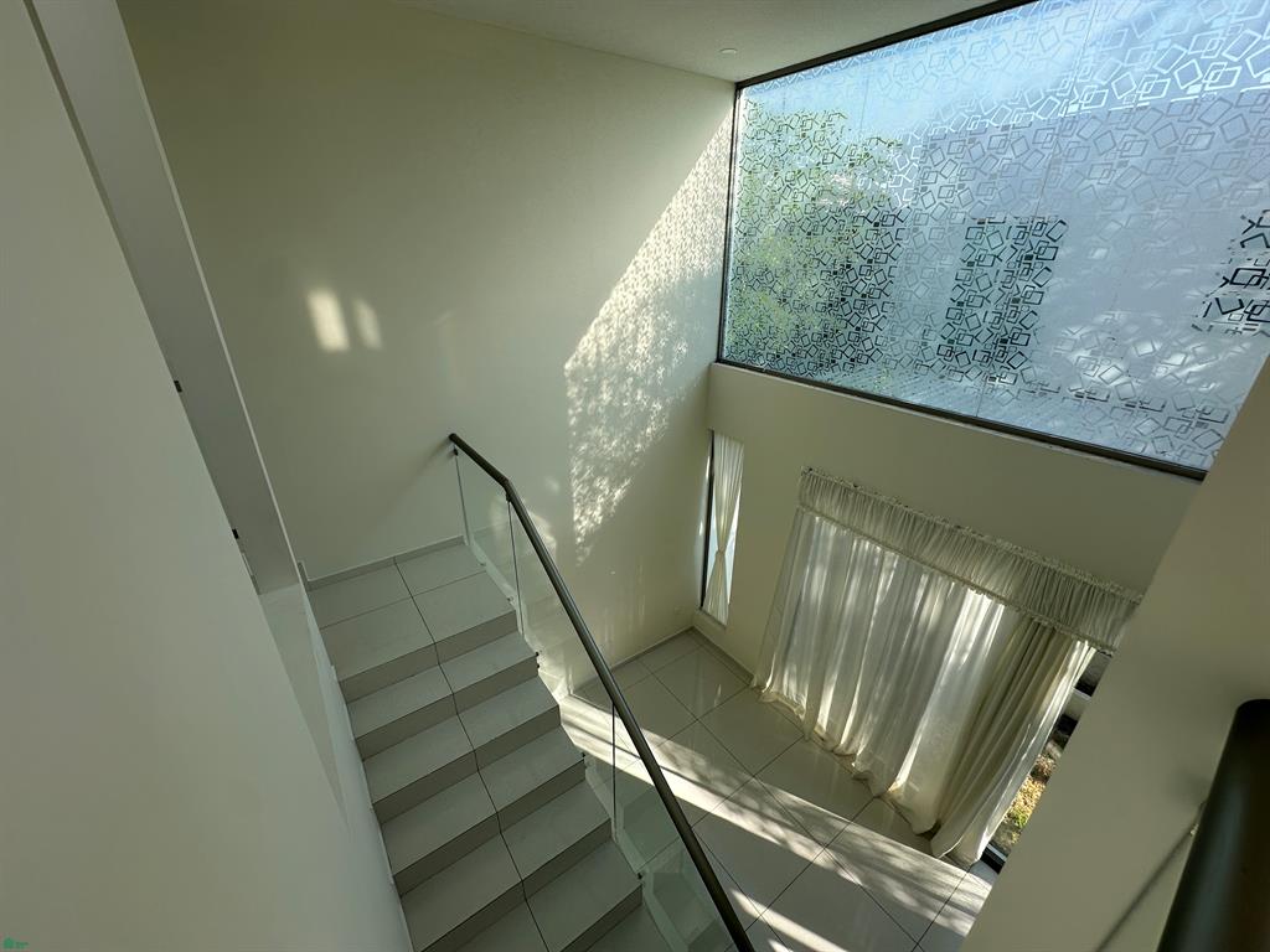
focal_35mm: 14
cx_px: 635
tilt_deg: -24.8
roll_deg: -2.5
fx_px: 514
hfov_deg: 102.1
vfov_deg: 85.7
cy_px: 476
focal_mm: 2.22
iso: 40
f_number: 2.2
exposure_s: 1/465
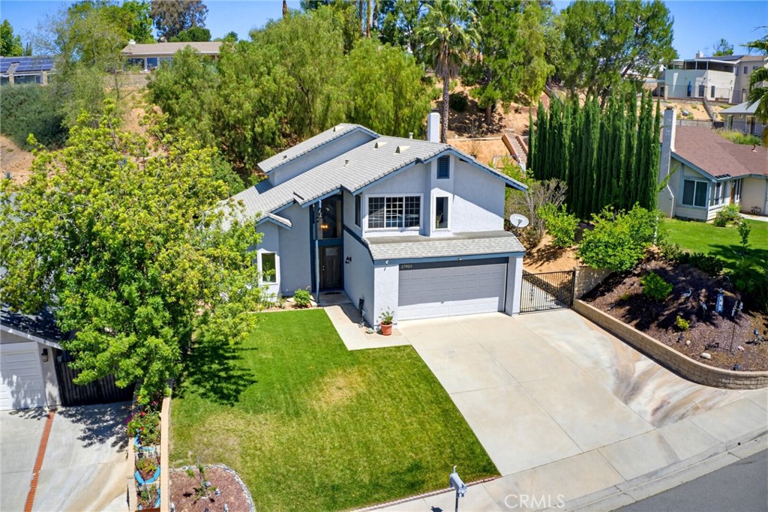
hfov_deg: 65.5
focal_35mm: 28
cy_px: 256
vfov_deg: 46.4
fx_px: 597
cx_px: 384
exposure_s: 1/50
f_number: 11
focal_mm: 10.3
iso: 100
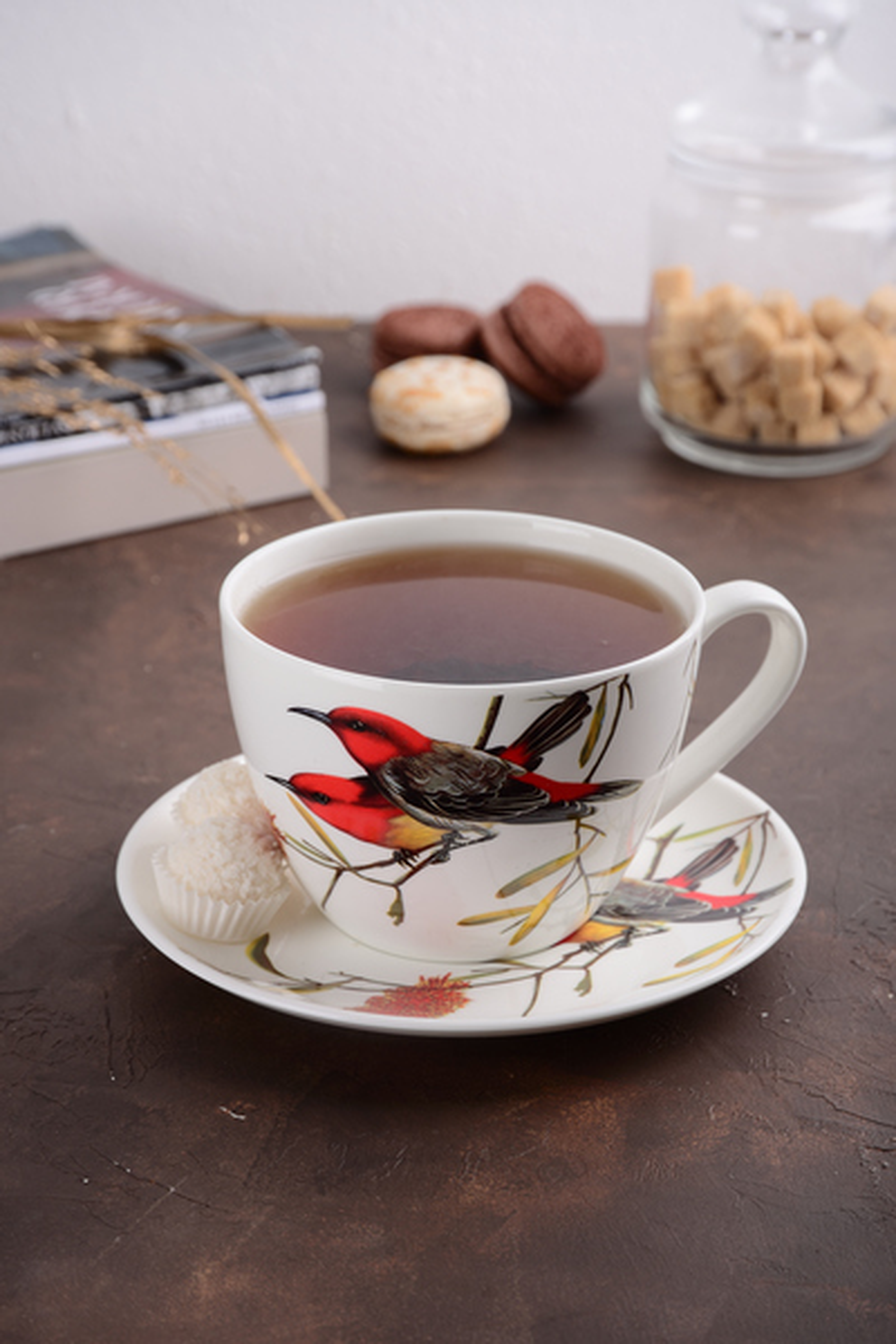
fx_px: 3546
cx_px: 448
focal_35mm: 95
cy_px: 672
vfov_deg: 21.5
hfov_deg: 14.4
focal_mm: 95
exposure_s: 1/160
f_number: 11
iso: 100
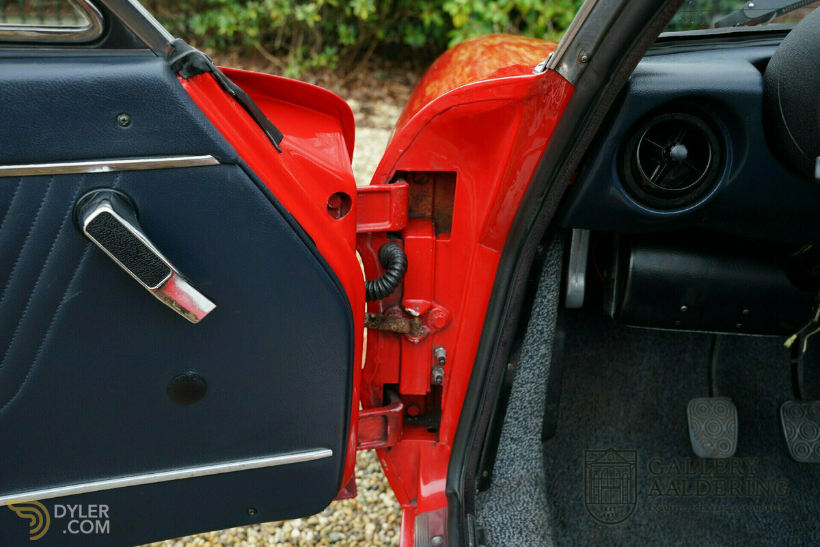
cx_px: 410
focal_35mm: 35
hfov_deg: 54.4
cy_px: 274
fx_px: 797
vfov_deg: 37.9
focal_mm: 35
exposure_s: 1/60
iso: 400
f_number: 6.3
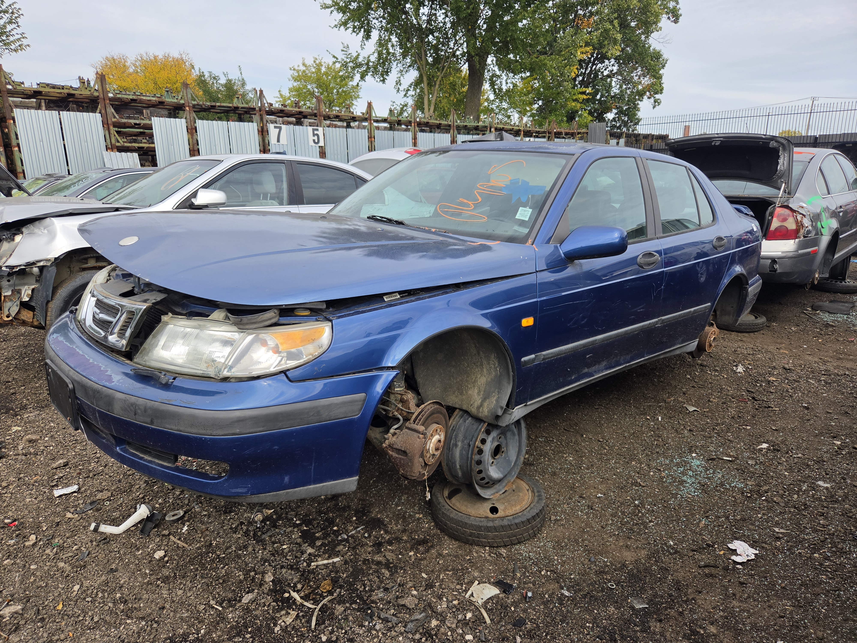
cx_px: 428
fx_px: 569
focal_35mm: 23
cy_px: 322
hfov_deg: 73.9
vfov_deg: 58.9
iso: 80
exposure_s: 1/2723
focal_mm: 5.4
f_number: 1.8
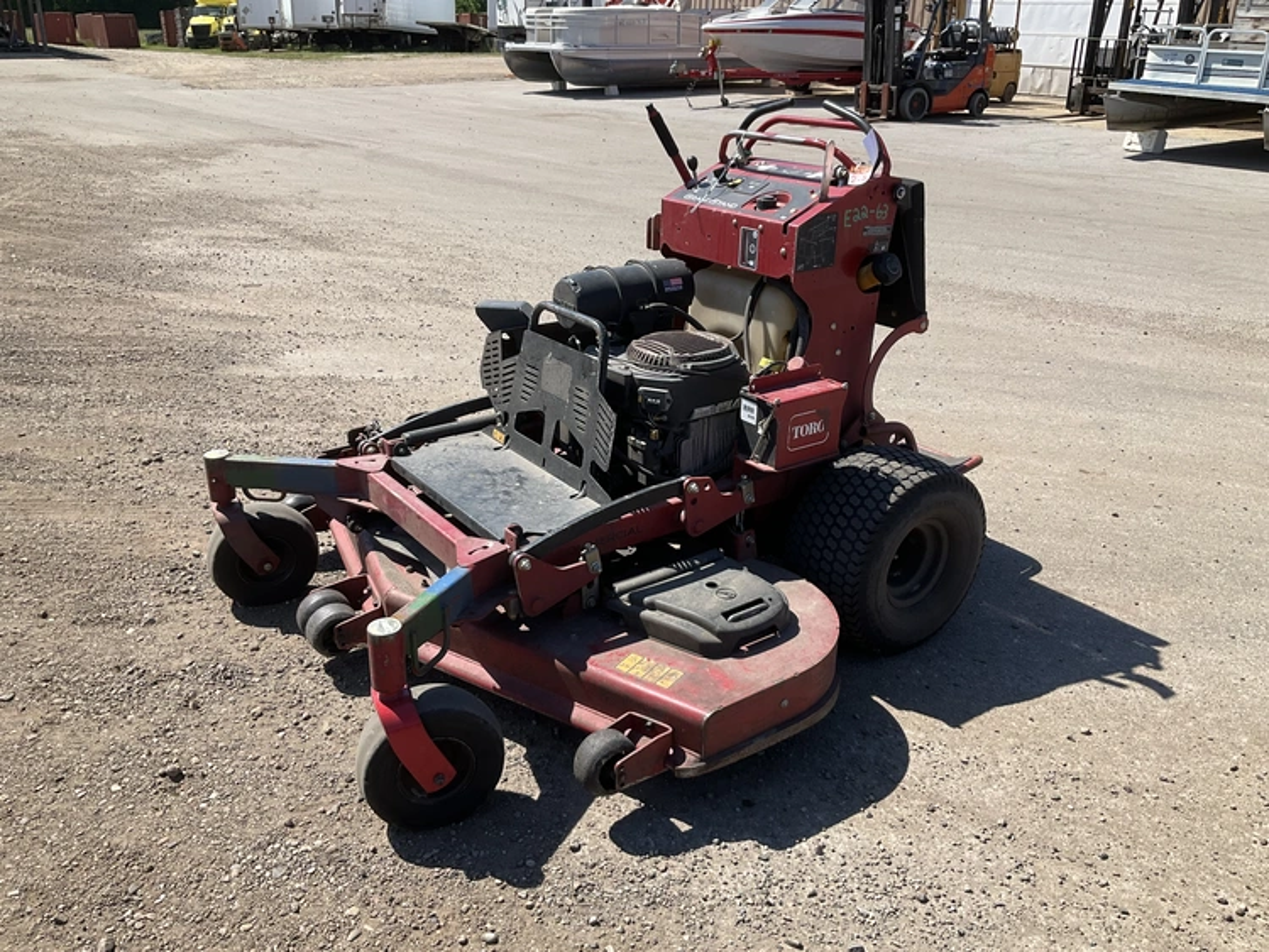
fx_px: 1063
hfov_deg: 61.6
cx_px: 634
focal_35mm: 29
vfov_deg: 48.3
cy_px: 476
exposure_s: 1/1342
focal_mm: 3
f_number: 1.8
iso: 25
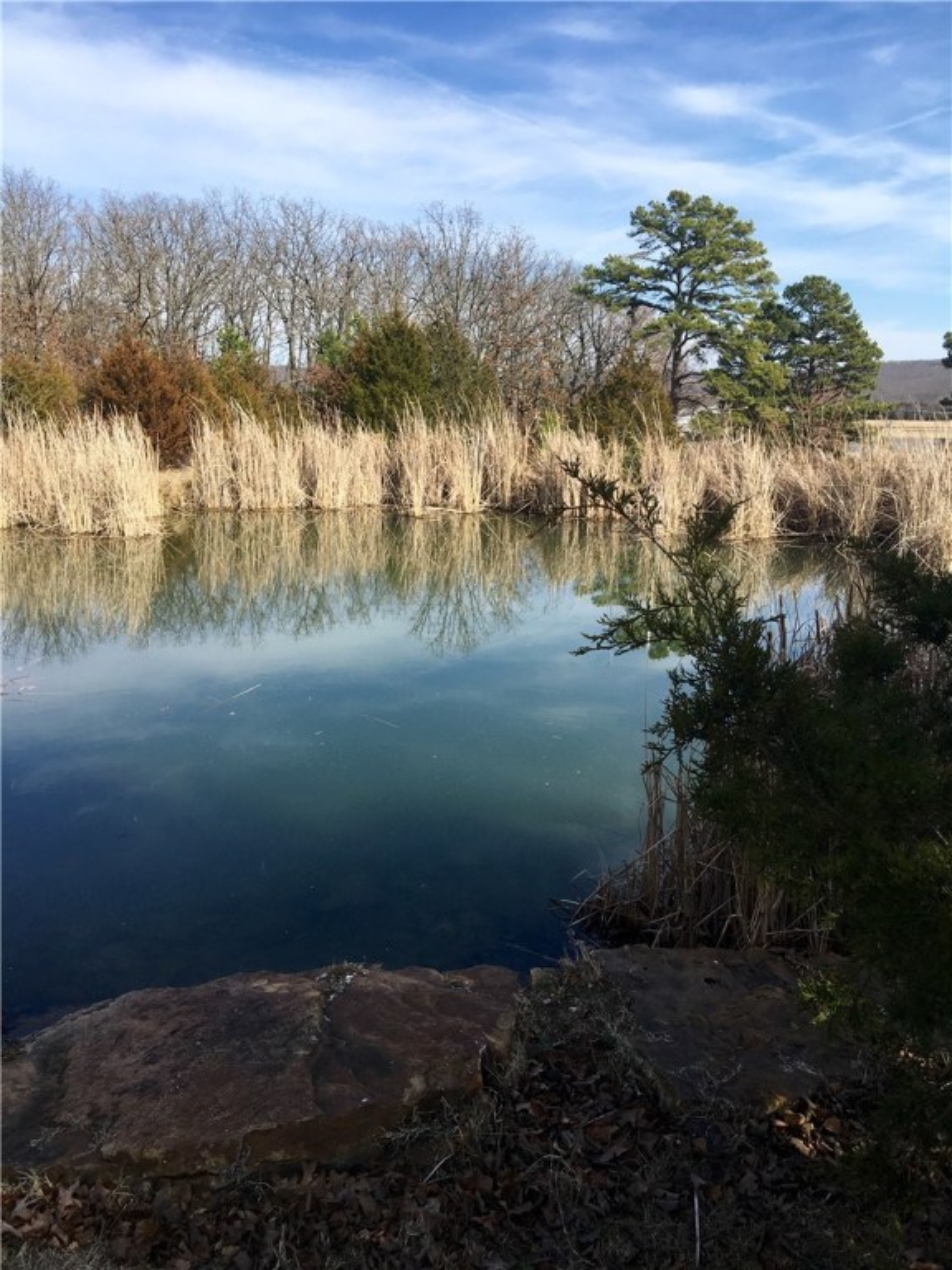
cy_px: 635
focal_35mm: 29
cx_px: 476
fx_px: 1063
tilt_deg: -12.5
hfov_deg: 48.2
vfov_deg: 61.7
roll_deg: -1.0
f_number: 2.2
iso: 25
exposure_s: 1/1183
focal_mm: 4.15
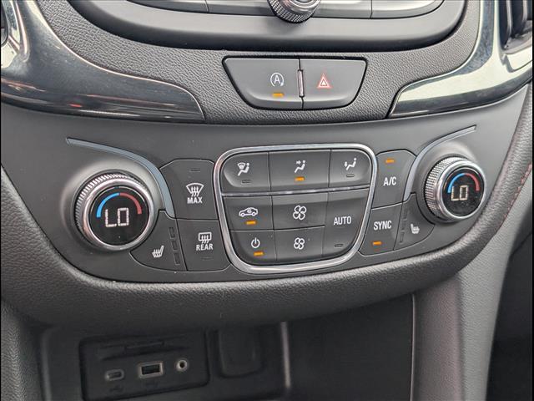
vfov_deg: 29.7
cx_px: 267
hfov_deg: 38.9
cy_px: 200
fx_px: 756
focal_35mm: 49
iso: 24
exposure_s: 1/120
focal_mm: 6.9
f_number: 1.68
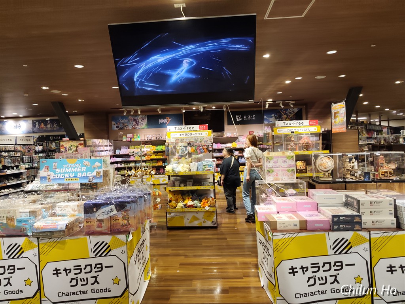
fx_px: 269
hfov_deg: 73.9
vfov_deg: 58.9
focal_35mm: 23
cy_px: 152
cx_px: 202
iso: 400
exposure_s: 1/100
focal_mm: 6.07
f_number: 1.7
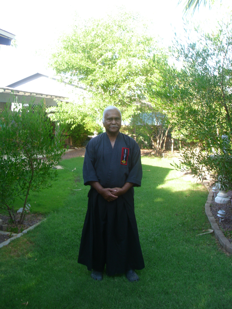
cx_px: 116
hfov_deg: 37.7
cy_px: 154
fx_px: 340
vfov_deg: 49.0
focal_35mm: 38
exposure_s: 1/72
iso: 50
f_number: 3
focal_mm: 6.36
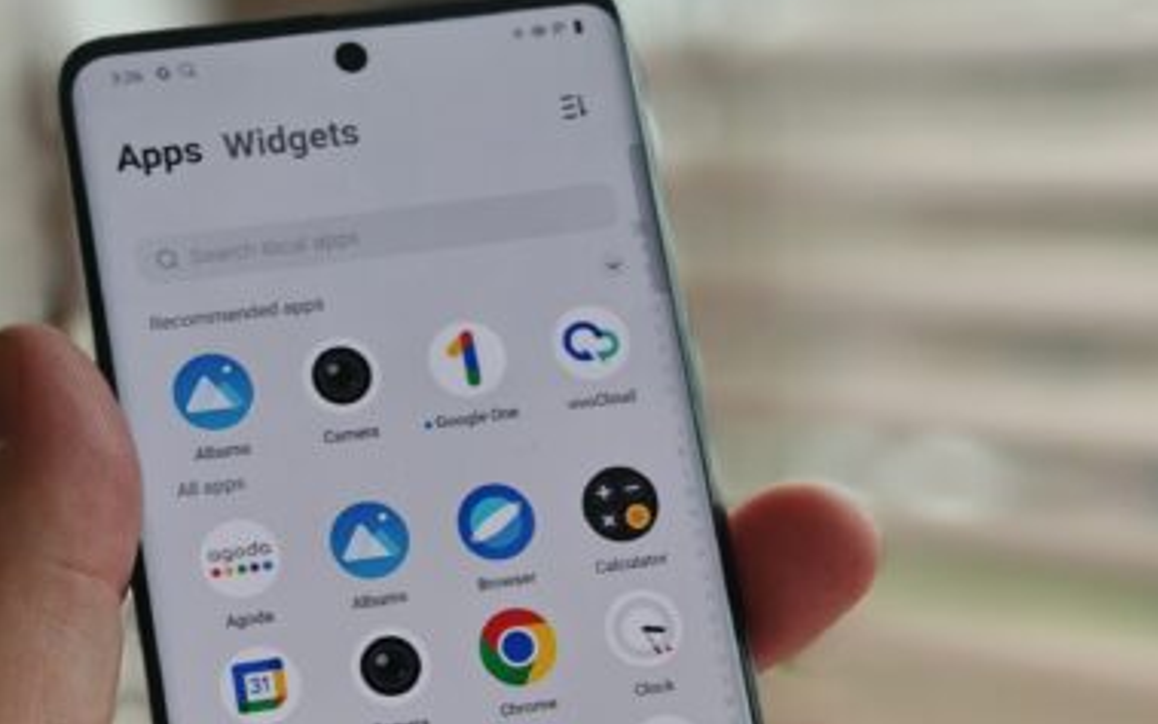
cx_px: 457
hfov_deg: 31.9
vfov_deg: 20.0
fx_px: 2020
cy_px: 622
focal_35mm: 64
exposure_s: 1/59
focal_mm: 6.83
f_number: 0.95
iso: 64
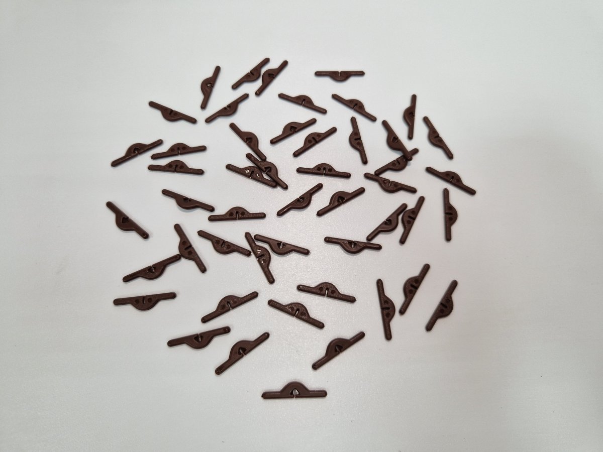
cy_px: 226
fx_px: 401
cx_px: 302
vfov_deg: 58.9
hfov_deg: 73.9
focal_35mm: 23
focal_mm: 5.4
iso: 100
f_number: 1.8
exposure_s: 1/100
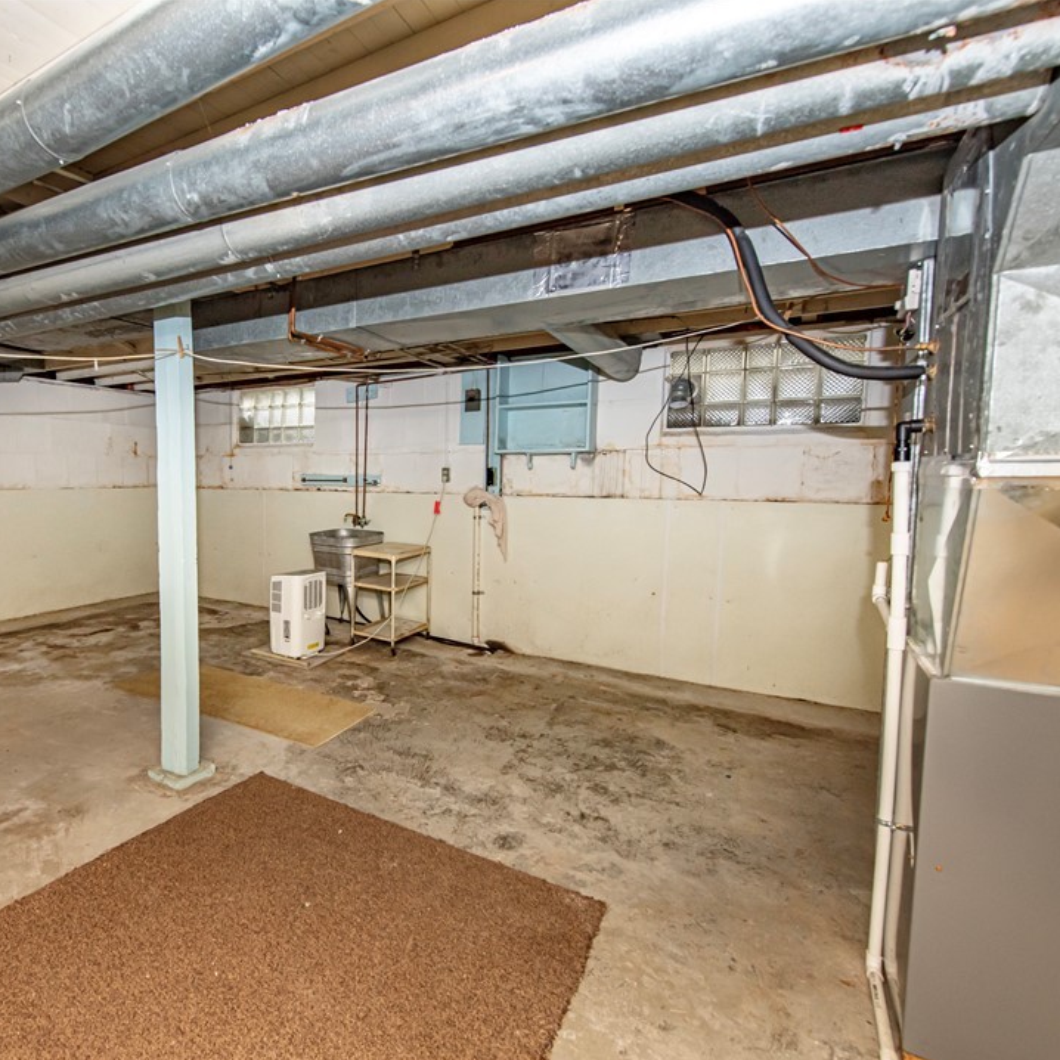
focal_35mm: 18
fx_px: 624
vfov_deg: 80.7
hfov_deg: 77.6
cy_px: 531
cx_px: 338
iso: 1600
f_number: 7.1
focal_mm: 14
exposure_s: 1/60
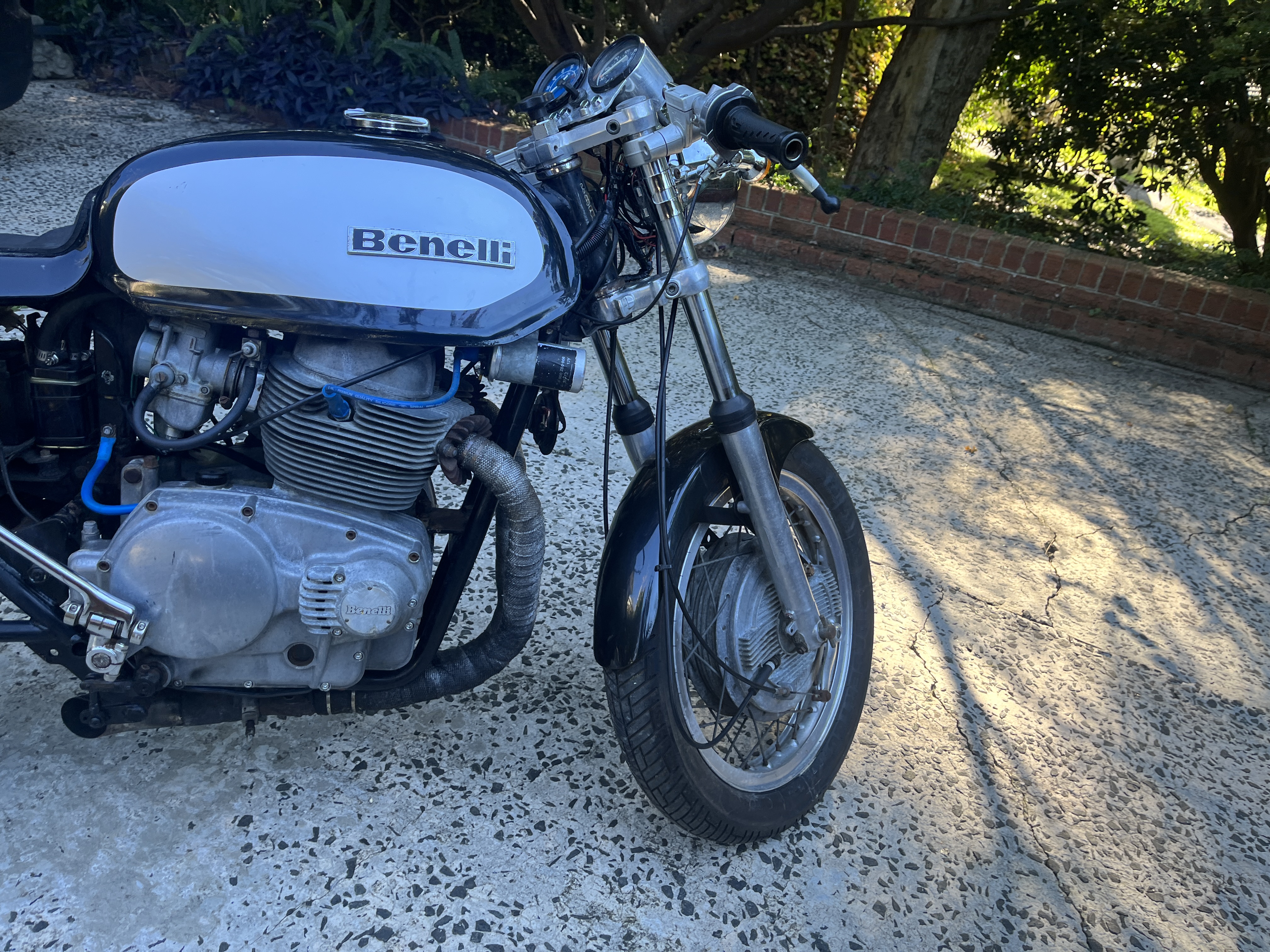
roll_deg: -1.7
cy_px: 476
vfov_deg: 53.1
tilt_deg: -22.0
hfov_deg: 67.3
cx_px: 635
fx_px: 954
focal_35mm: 26
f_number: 1.6
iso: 40
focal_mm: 5.1
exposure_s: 1/152
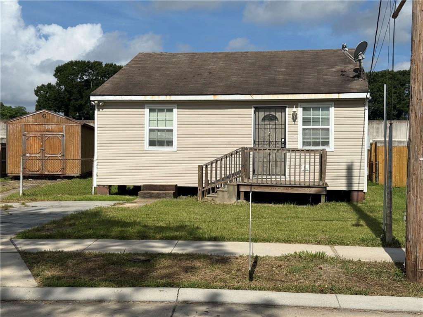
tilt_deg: -0.5
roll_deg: -1.2
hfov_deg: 39.7
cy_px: 158
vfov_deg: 30.3
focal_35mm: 48
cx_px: 212
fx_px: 587
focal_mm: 6.76
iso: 64
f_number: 1.78
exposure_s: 1/11364
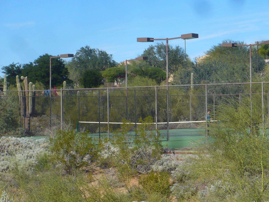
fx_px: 1041
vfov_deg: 11.1
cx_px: 198
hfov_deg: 14.7
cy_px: 81
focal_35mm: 134
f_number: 13
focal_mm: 13.9
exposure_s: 1/125
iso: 100
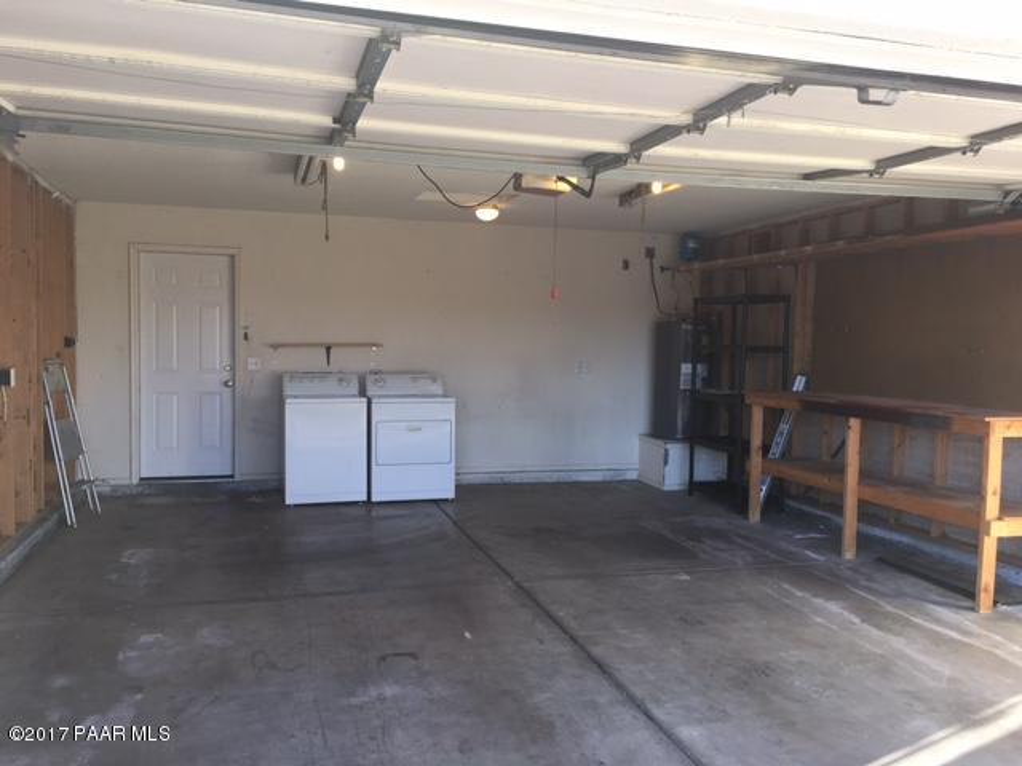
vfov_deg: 48.2
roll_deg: -1.8
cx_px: 511
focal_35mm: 29
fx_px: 856
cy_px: 383
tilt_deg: -3.2
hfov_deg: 61.7
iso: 32
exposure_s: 1/120
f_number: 2.2
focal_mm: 4.15
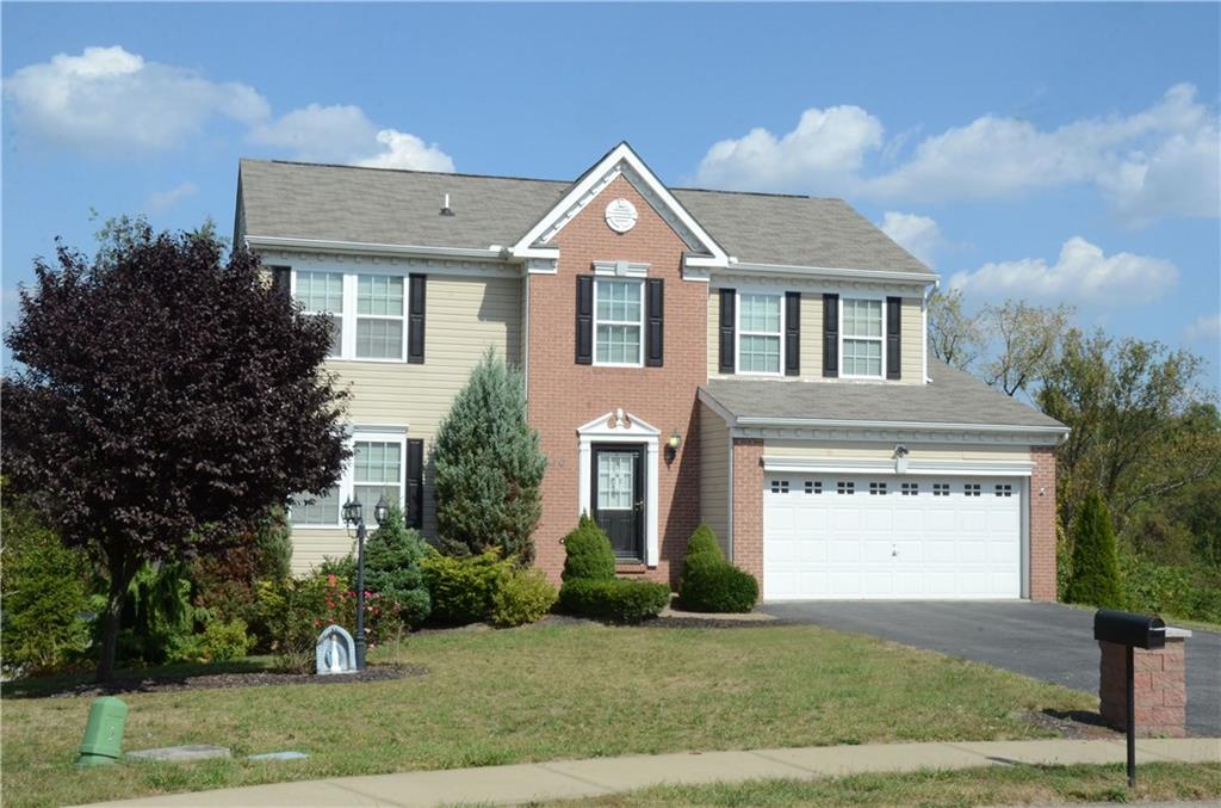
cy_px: 404
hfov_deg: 42.4
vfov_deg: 28.8
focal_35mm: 46
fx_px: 1573
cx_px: 610
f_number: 22
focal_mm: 31
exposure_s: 1/250
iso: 800
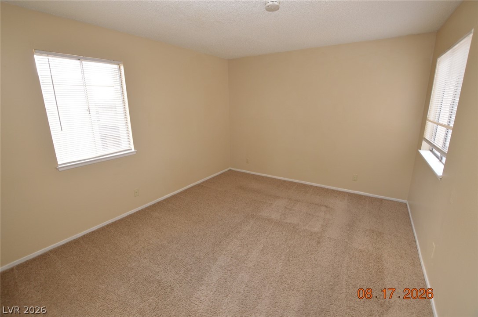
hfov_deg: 100.5
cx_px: 239
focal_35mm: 15
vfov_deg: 77.2
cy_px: 158
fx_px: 199
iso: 400
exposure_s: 1/100
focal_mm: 10
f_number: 5
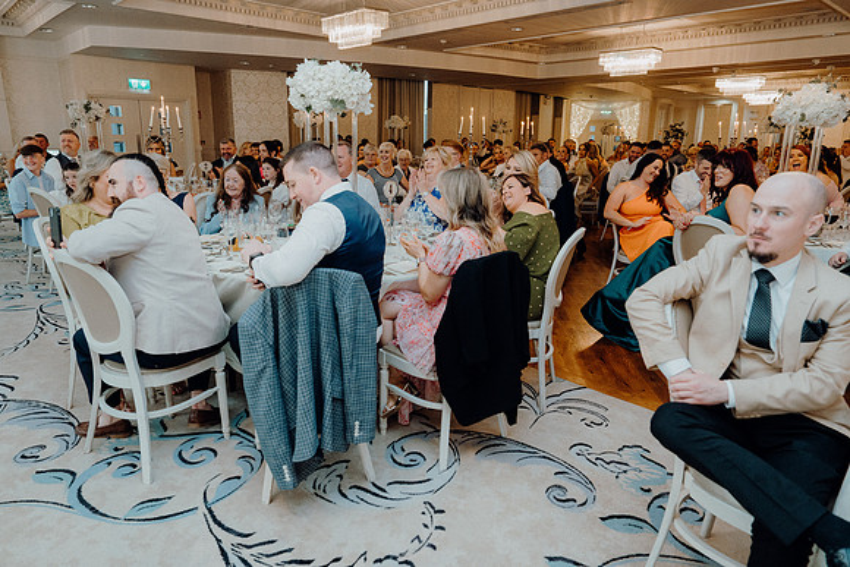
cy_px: 284
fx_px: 567
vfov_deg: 53.2
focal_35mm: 24
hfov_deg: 73.7
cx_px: 425
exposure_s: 1/160
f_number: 3.5
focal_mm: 24
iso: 2500
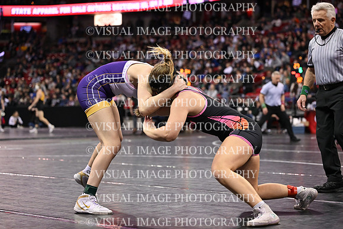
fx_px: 705
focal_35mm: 74
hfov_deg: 27.3
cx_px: 172
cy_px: 114
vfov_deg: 18.4
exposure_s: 1/1000
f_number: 3.2
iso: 4000
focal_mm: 74
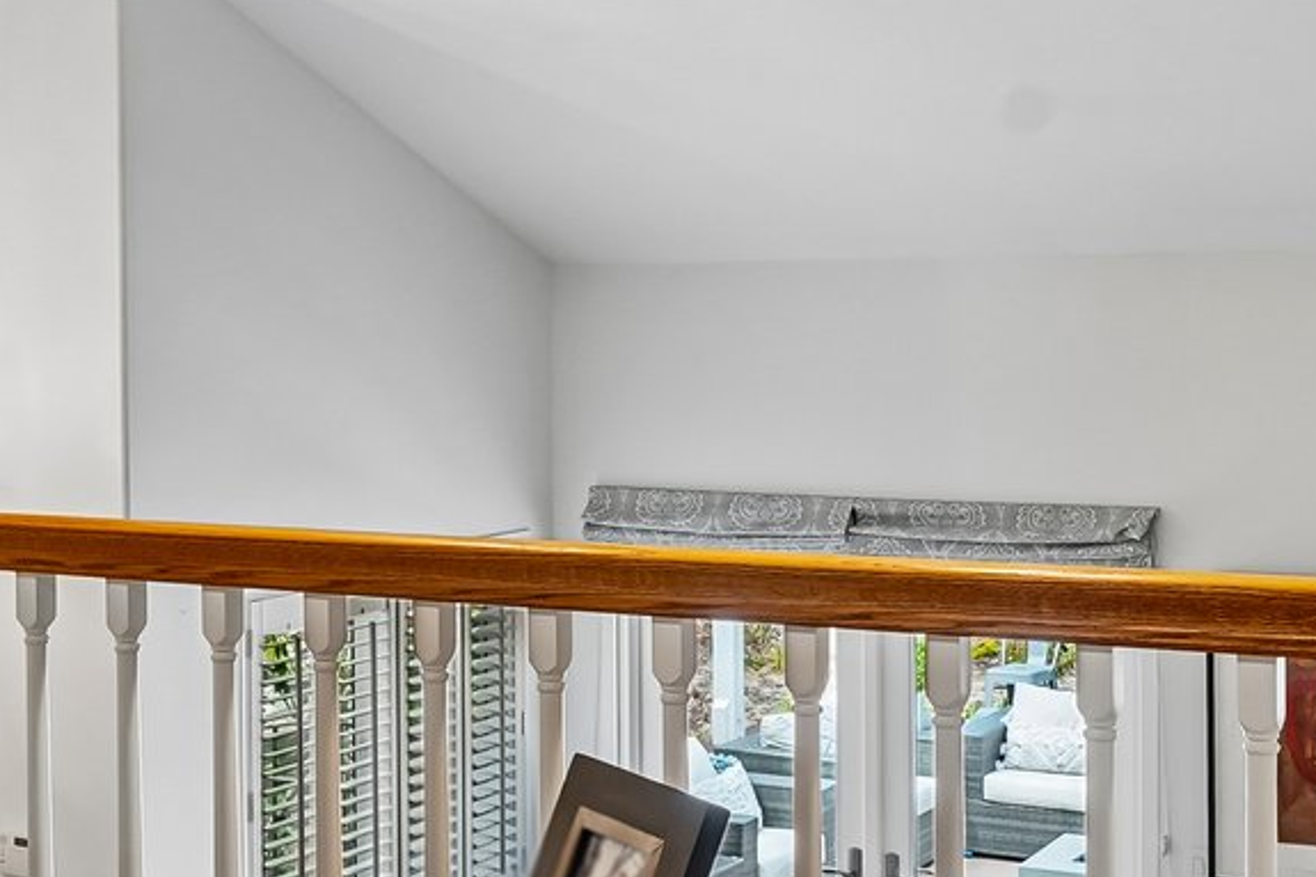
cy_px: 397
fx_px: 2083
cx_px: 545
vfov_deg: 23.8
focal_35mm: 57
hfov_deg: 35.0
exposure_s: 1/13
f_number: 8
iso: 400
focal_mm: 16
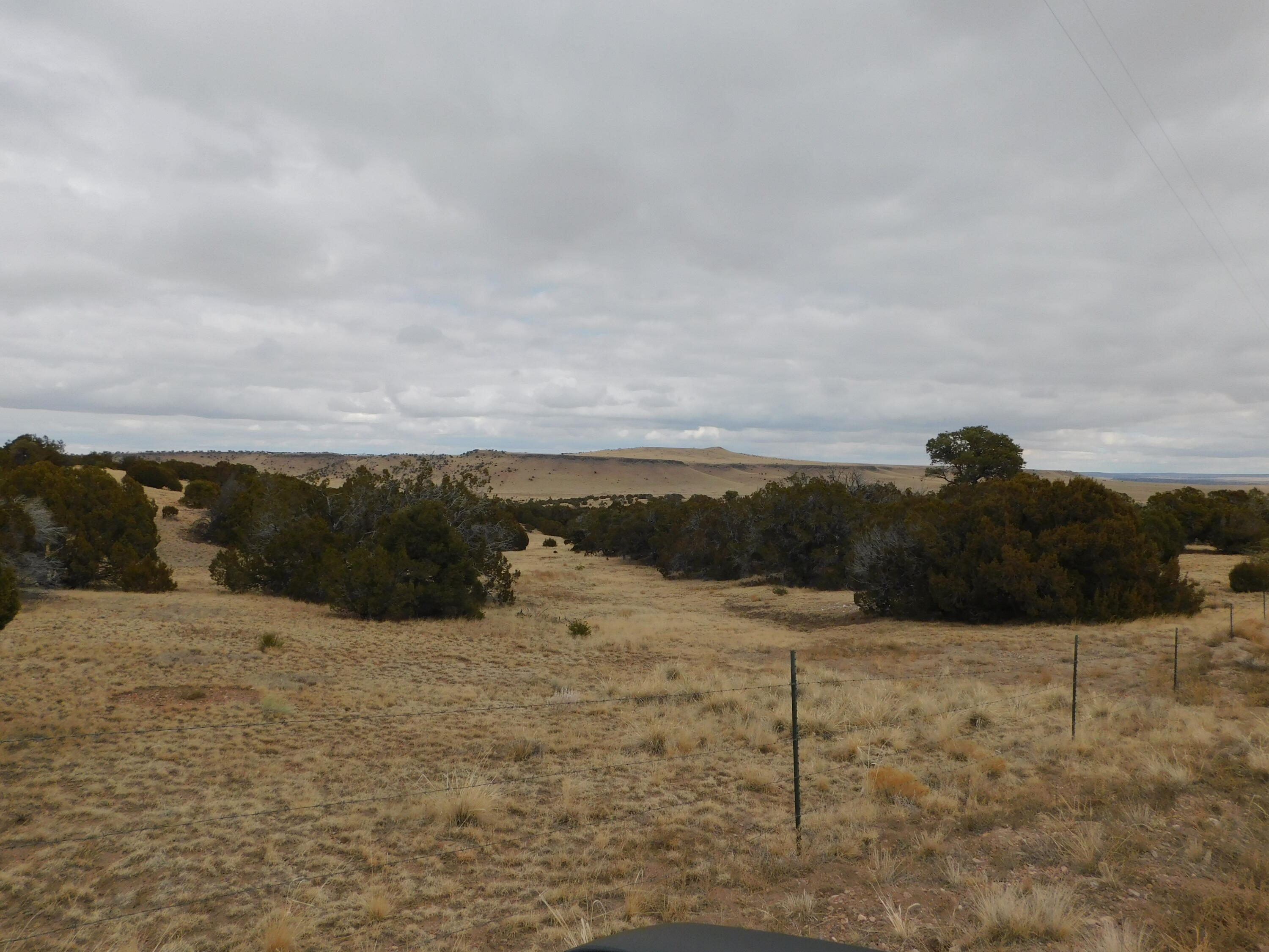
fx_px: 843
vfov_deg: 58.9
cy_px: 476
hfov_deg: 73.9
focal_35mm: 23
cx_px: 634
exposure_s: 1/400
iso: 125
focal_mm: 4
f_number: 6
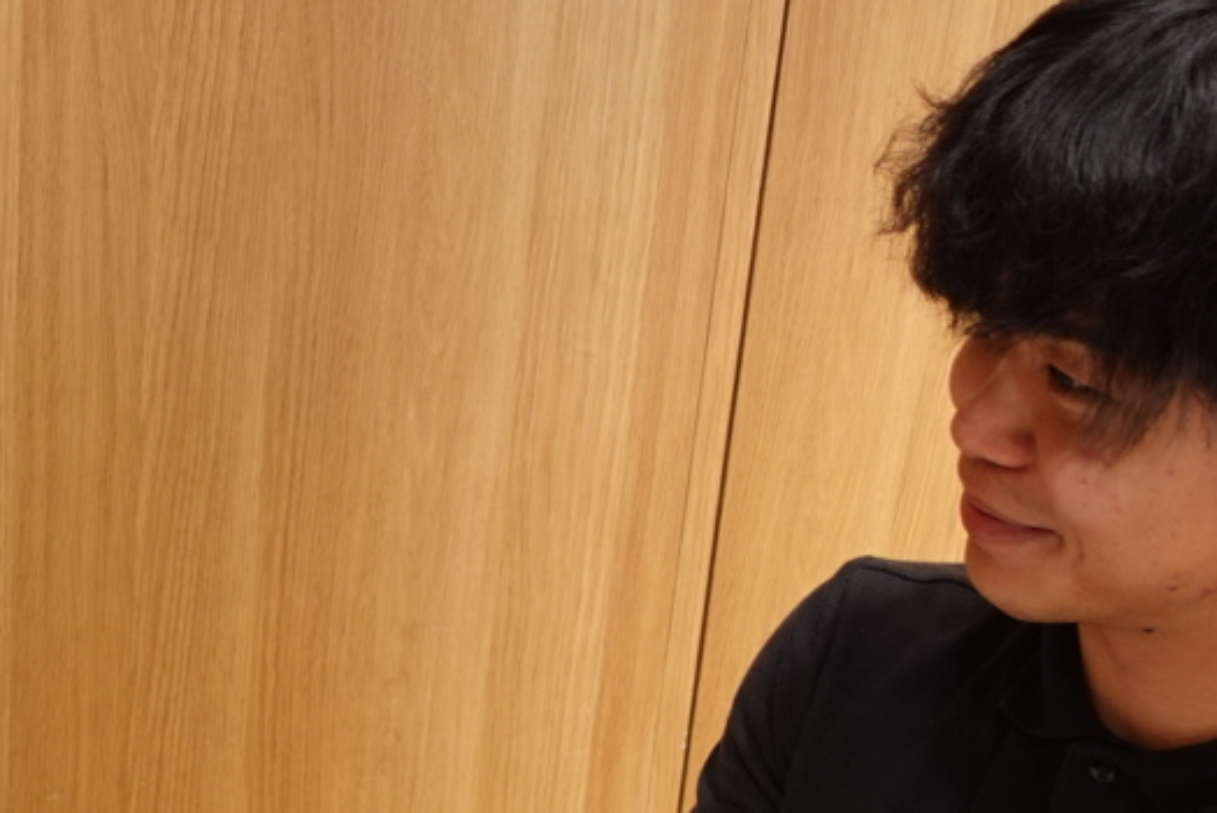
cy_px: 797
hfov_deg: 26.0
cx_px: 26
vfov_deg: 18.0
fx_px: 2503
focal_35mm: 74
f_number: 2.2
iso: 125
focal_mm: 9.4
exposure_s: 1/30
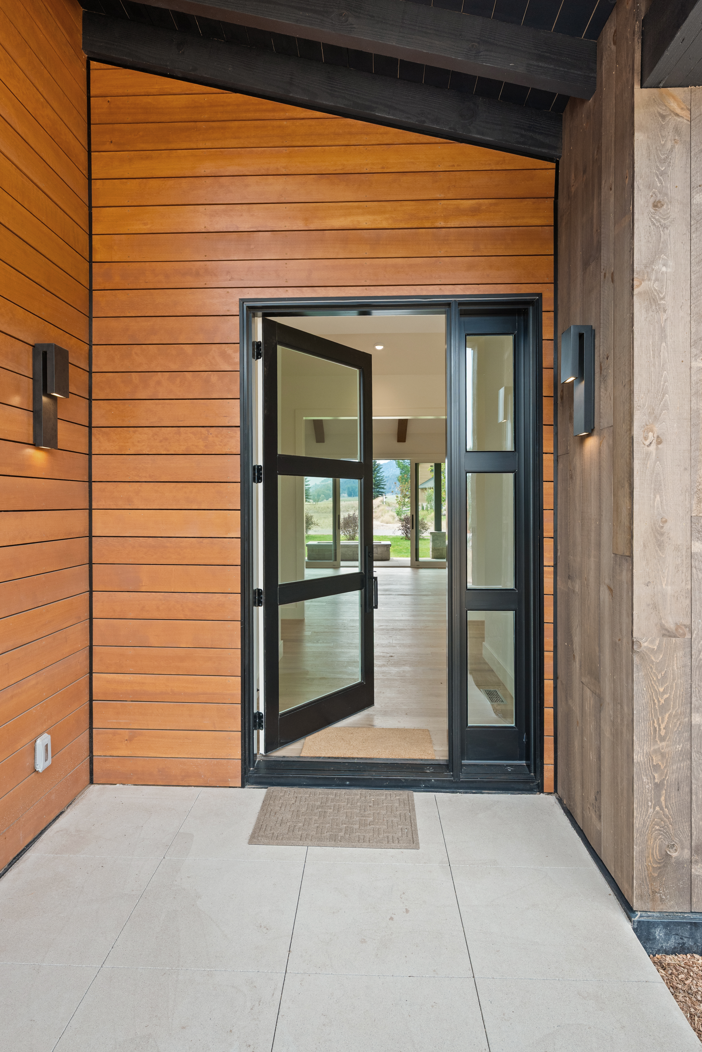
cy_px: 526
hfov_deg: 61.9
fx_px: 585
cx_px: 351
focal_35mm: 20
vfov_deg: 84.0
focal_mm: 20
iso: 640
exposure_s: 1/30
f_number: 7.1
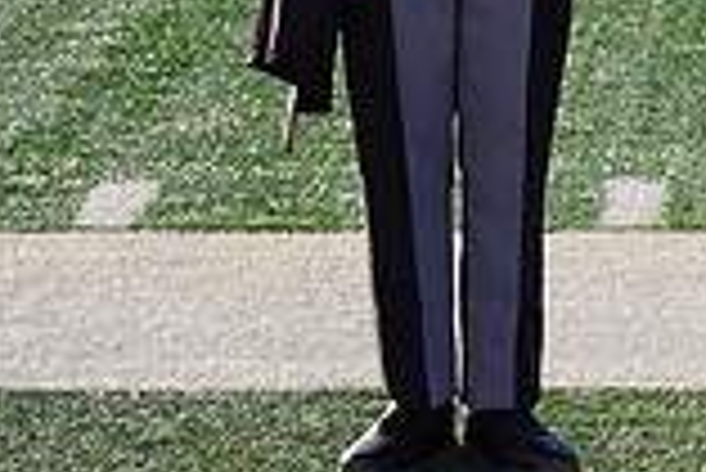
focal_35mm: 384
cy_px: -267
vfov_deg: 3.6
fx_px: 7537
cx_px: 1030
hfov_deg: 5.3
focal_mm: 104
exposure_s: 1/250
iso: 100
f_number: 9
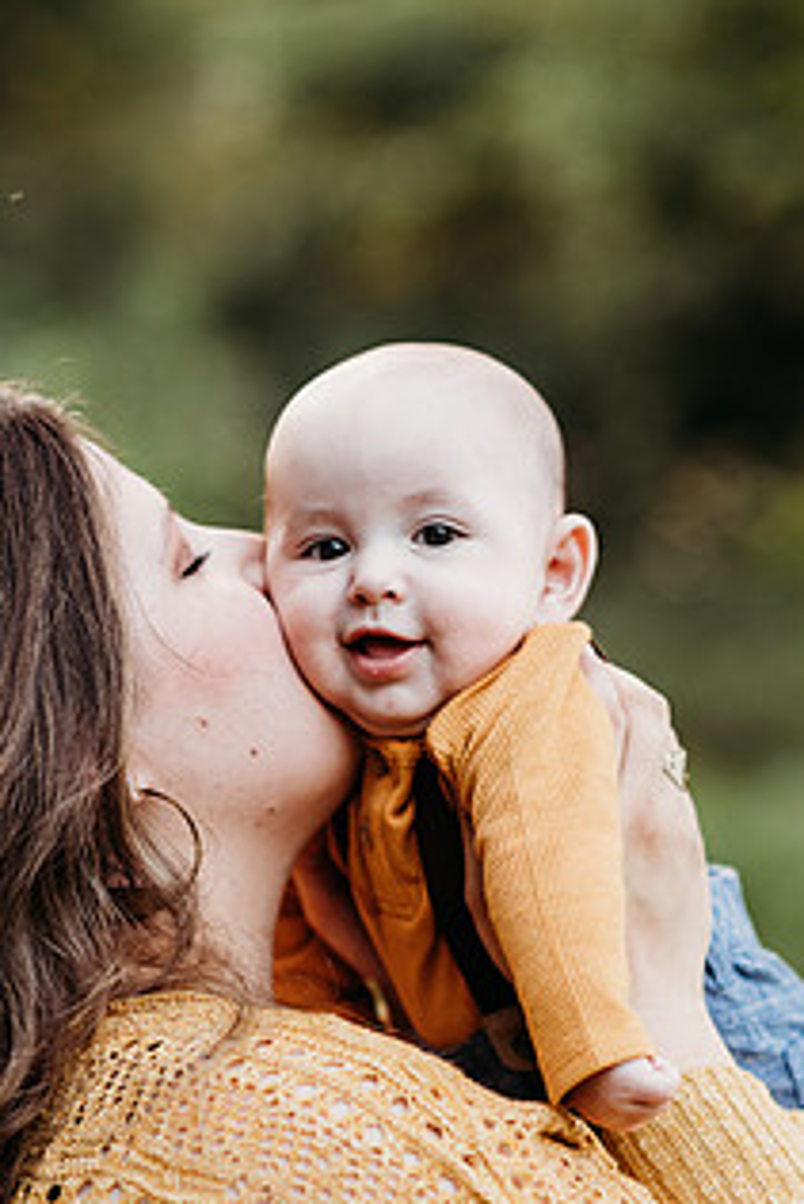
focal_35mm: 121
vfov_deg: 16.9
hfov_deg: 11.3
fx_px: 4049
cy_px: 804
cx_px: 358
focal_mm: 85
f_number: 2.2
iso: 320
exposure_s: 1/200
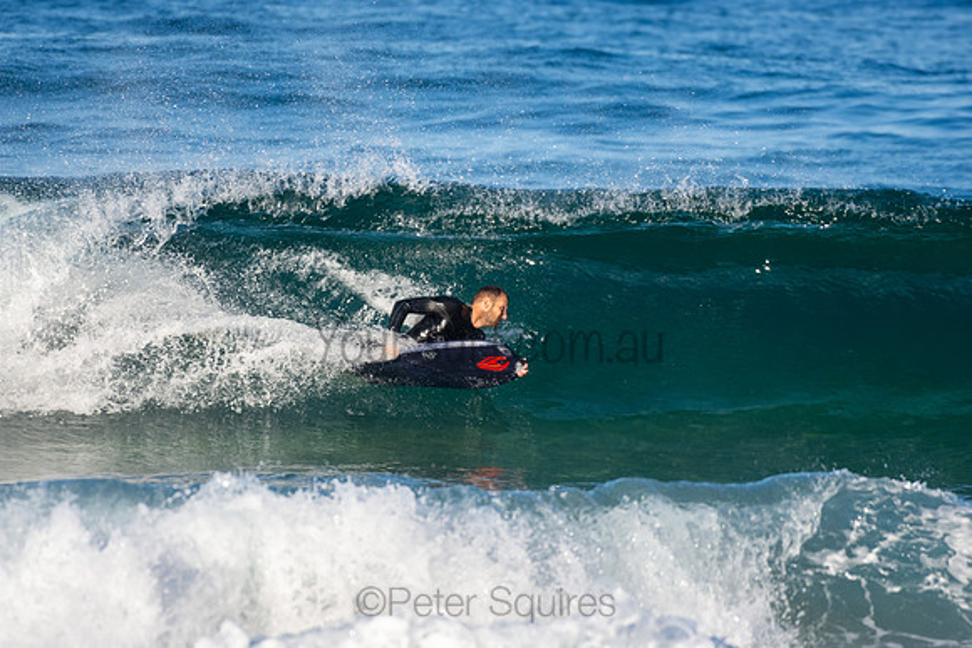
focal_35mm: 750
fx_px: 20254
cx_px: 486
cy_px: 324
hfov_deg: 2.7
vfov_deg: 1.8
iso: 360
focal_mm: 500
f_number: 5.6
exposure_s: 1/1250
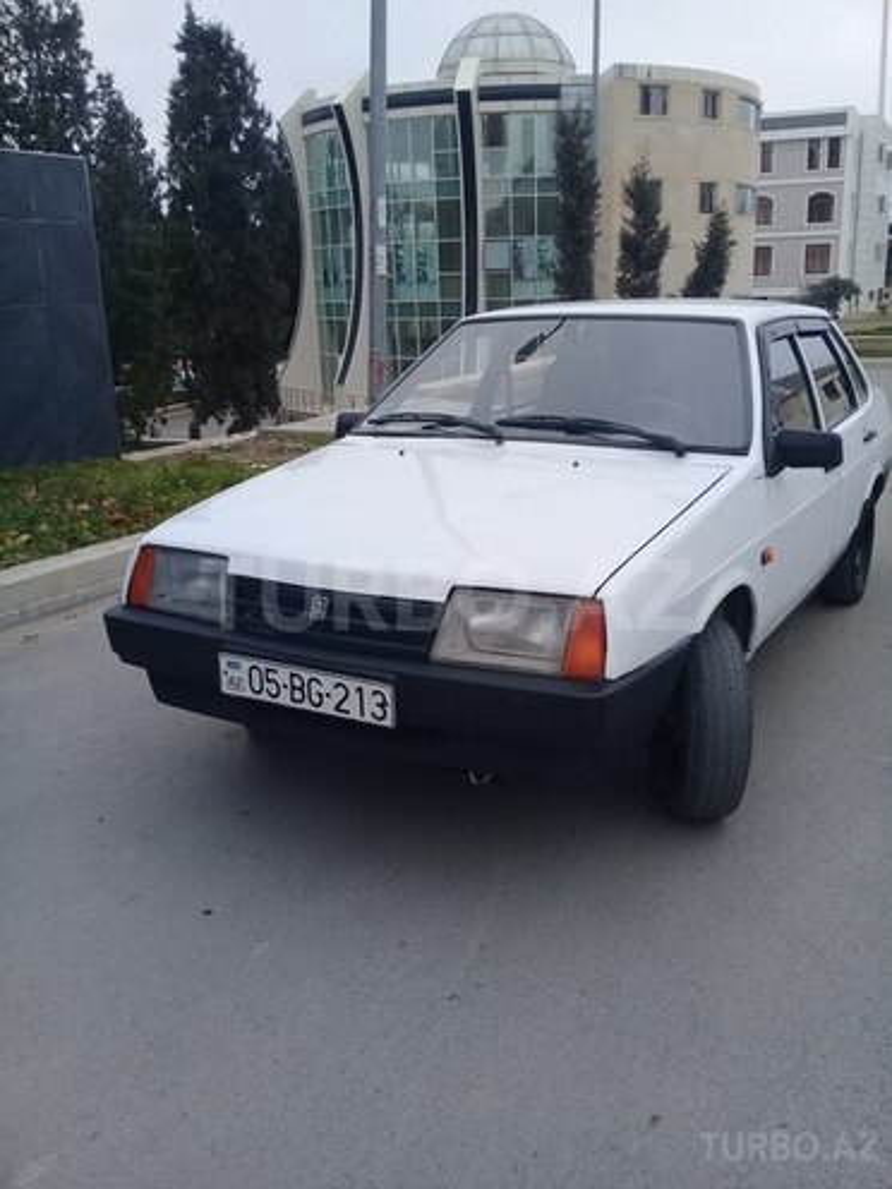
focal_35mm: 31
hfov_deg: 45.4
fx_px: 1065
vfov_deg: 58.4
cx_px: 446
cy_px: 594
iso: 50
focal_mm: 3.3
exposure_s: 1/189
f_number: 2.2
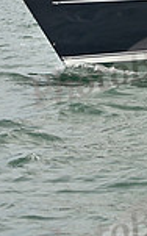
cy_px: -35
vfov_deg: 7.6
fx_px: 1761
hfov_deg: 4.7
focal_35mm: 274
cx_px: 333
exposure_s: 1/1250
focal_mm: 70
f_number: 8
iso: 320
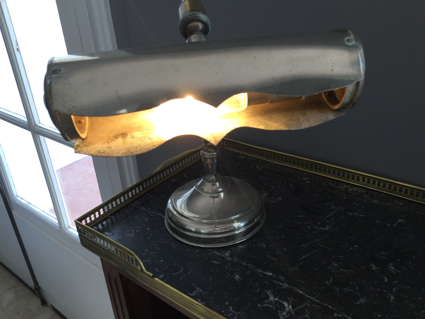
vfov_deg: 44.2
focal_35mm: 32
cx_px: 212
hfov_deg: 56.8
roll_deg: +2.9
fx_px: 393
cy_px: 163
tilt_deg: -29.4
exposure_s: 1/100
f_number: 2.4
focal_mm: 3.3
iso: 32
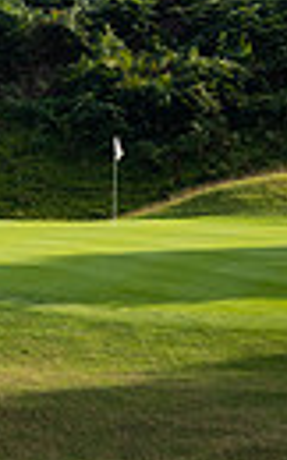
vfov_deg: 2.0
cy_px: -308
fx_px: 13320
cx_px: -25
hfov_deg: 1.2
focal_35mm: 1062
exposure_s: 1/1000
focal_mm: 300
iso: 125
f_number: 4
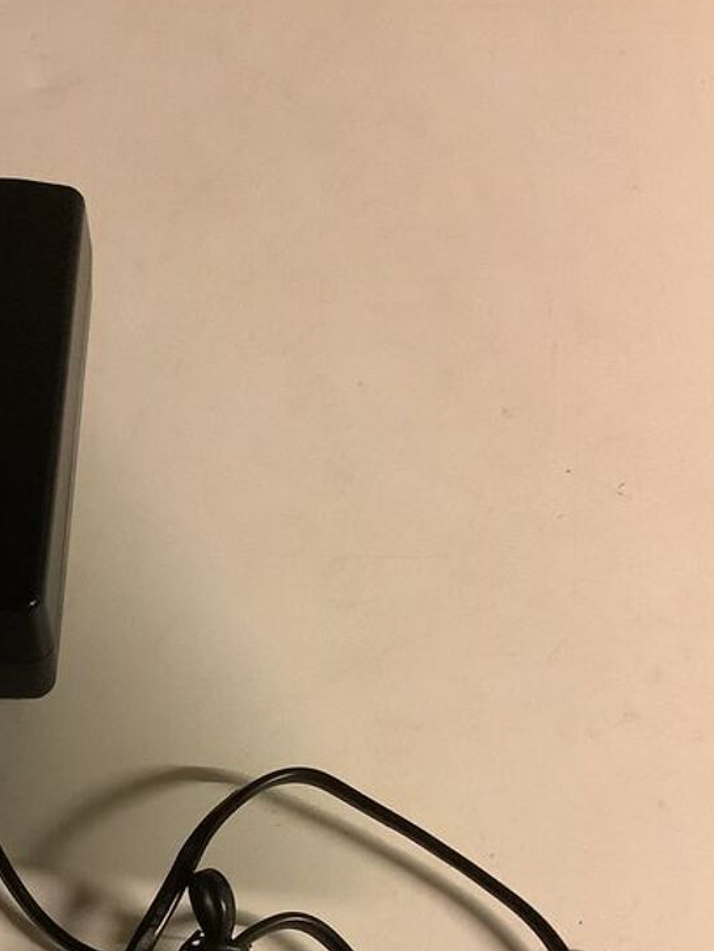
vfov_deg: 32.4
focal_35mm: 57
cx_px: 96
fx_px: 1567
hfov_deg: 25.0
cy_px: 819
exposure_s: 1/25
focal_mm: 3.3
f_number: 2.4
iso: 400
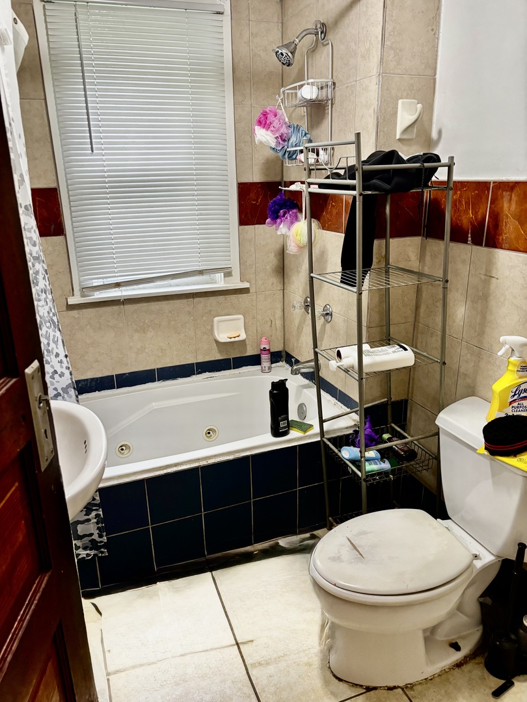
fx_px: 528
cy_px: 351
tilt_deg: -18.2
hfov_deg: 53.1
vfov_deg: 67.3
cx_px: 264
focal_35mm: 26
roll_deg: -0.5
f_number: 1.6
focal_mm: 5.96
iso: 200
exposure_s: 1/60
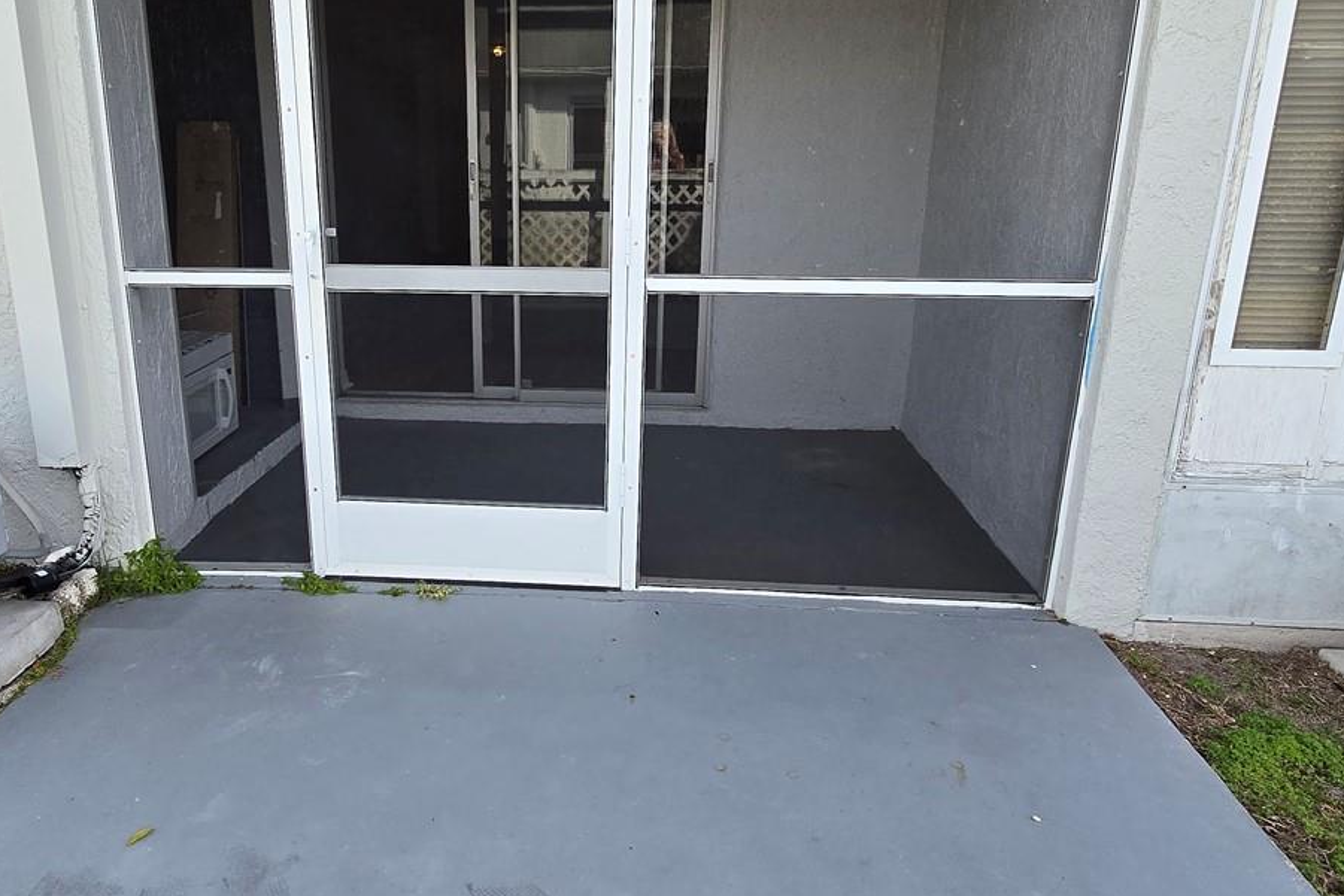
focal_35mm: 24
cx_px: 541
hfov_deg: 73.0
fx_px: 896
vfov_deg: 53.1
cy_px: 411
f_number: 2.2
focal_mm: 2.2
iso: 80
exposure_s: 1/719
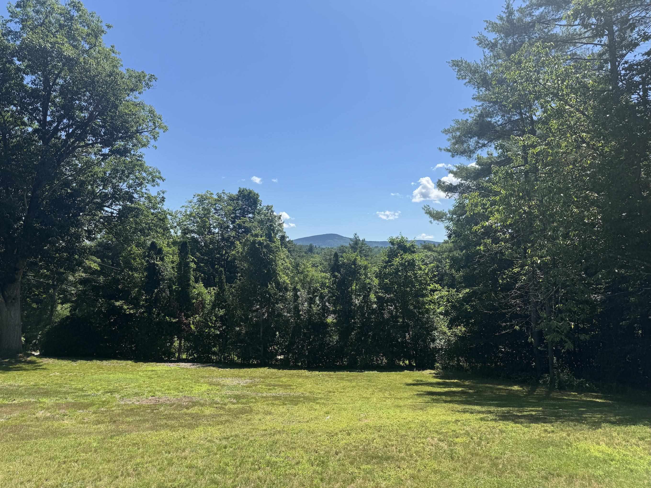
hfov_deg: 71.6
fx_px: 451
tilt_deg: +2.5
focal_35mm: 24
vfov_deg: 56.8
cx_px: 326
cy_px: 244
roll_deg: -1.6
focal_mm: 6.76
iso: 80
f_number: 1.78
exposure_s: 1/4310
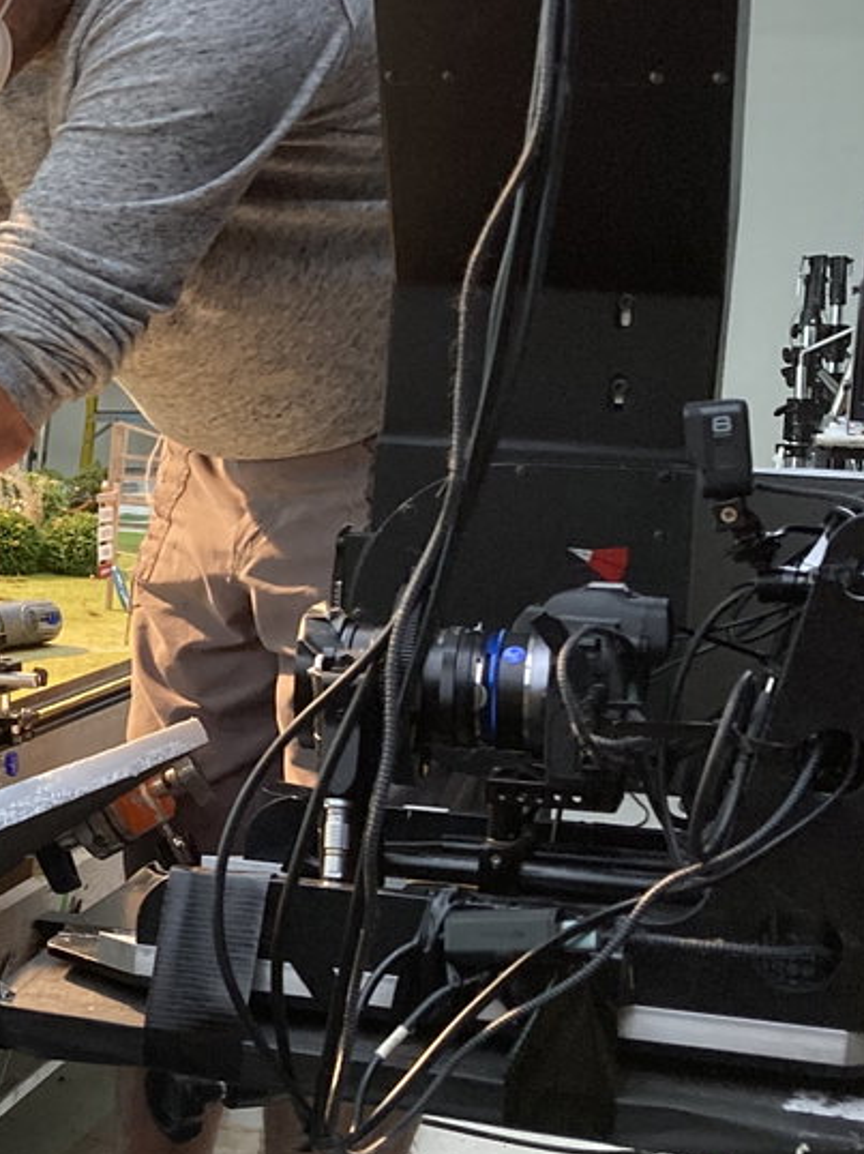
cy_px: 618
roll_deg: -3.9
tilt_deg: -5.0
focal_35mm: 75
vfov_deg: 26.0
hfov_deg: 18.3
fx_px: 2498
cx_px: -266
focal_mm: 3.99
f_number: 1.8
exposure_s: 1/50
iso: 100
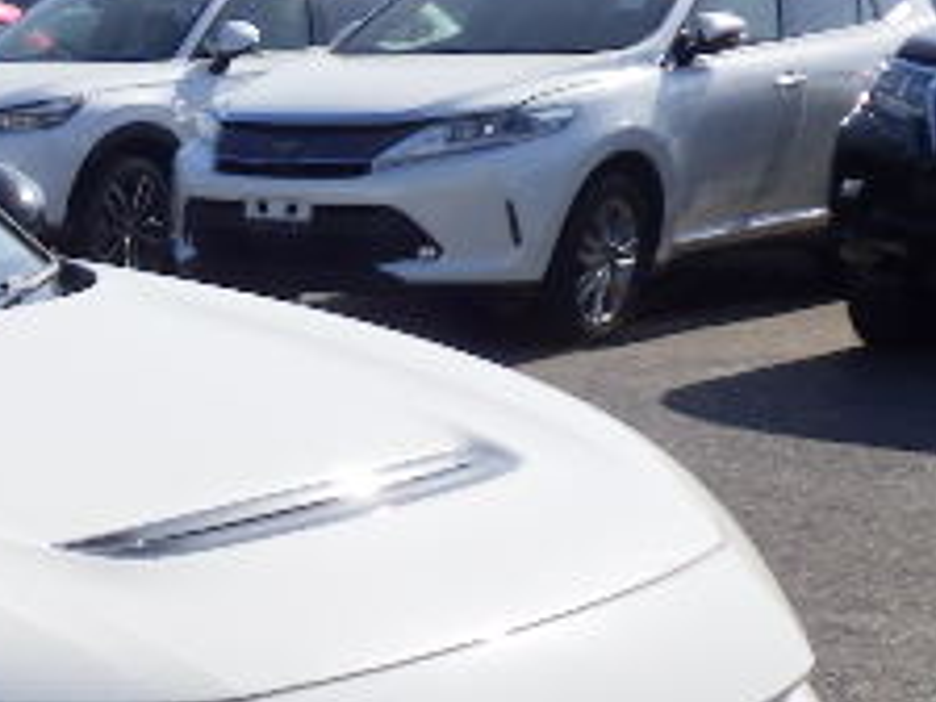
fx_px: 2163
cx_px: -397
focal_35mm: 80
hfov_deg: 21.2
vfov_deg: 17.9
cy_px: 740
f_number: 4.2
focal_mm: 5
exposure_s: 1/2000
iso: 250
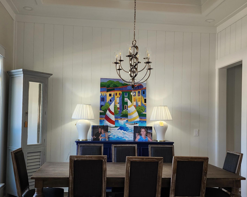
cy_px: 108
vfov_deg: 39.1
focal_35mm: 38
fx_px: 278
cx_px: 117
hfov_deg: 47.9
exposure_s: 1/120
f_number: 1.8
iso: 100
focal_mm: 6.4
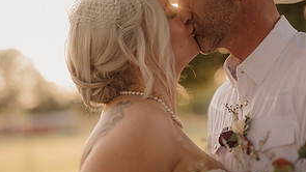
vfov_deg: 15.1
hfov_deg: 26.5
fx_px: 649
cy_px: 105
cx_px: 154
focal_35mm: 80
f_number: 2.8
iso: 200
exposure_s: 1/640
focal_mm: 50
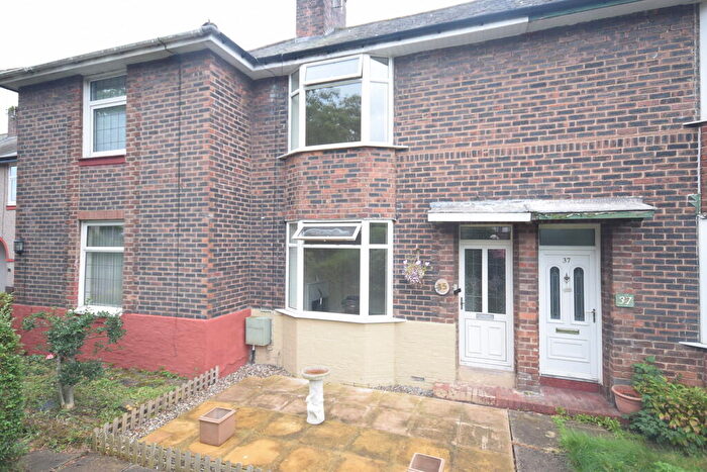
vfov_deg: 63.2
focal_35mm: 20
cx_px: 354
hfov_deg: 85.4
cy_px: 236
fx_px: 383
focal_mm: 13
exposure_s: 1/160
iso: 400
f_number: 6.3
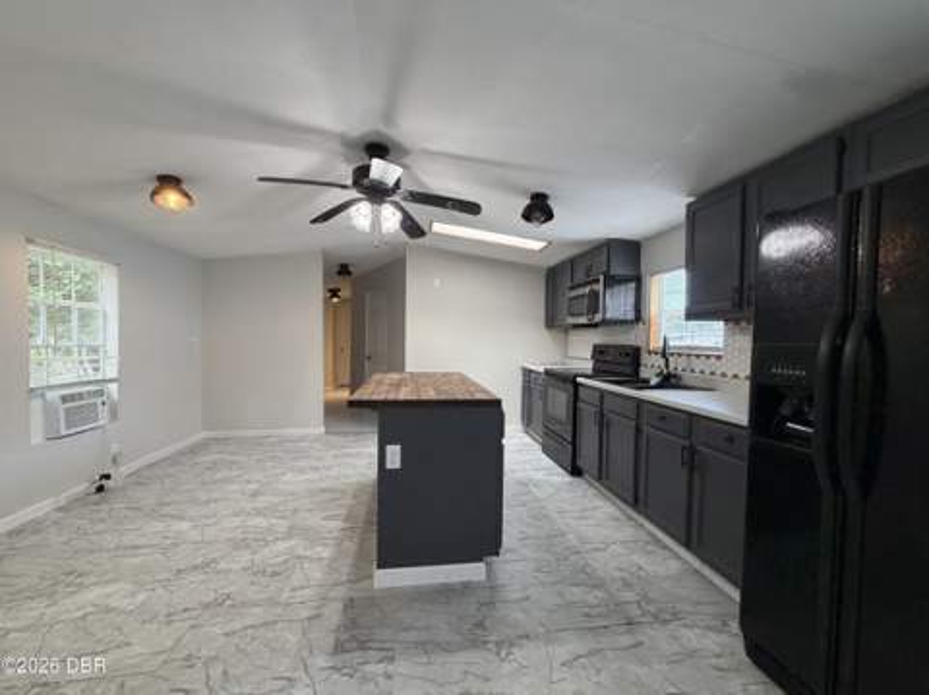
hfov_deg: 102.1
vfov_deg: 85.6
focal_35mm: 14
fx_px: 375
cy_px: 348
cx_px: 464
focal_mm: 2.22
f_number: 2.2
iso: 200
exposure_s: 1/60
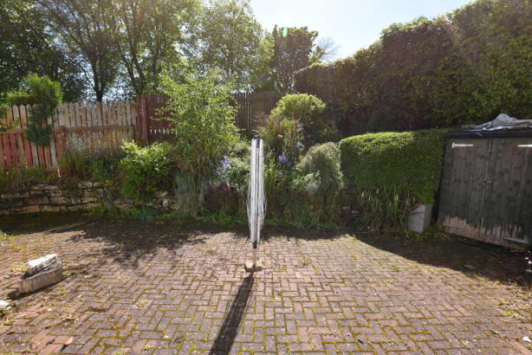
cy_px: 184
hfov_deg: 96.7
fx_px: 237
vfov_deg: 73.8
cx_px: 263
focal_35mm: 16
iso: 400
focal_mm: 10
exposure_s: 1/250
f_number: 10
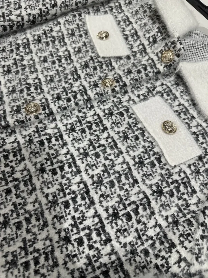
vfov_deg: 71.6
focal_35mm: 24
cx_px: 104
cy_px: 139
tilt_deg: -64.6
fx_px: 192
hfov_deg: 56.8
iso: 80
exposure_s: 1/100
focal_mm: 6.86
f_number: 1.78
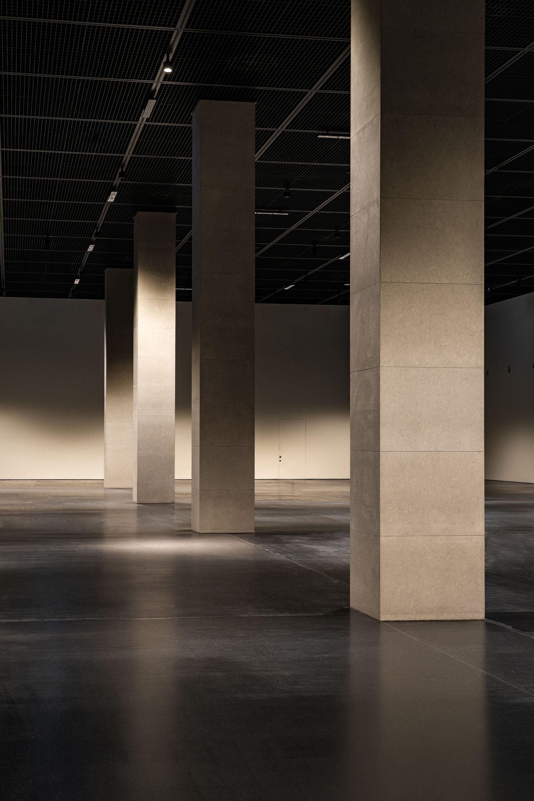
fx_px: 1135
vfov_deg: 38.9
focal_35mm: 51
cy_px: 400
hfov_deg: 26.5
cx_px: 267
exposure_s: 3.2
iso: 250
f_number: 10
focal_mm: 51
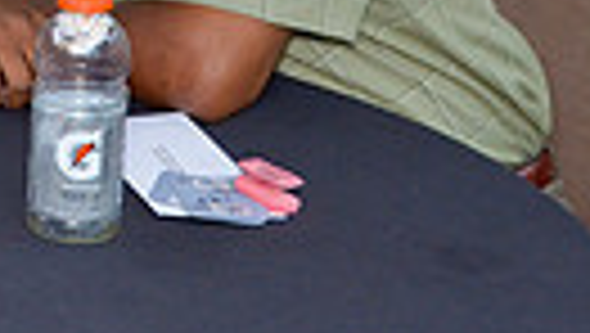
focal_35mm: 153
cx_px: -473
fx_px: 2396
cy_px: -144
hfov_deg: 12.8
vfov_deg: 7.8
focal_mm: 22
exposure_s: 1/80
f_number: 4
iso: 400
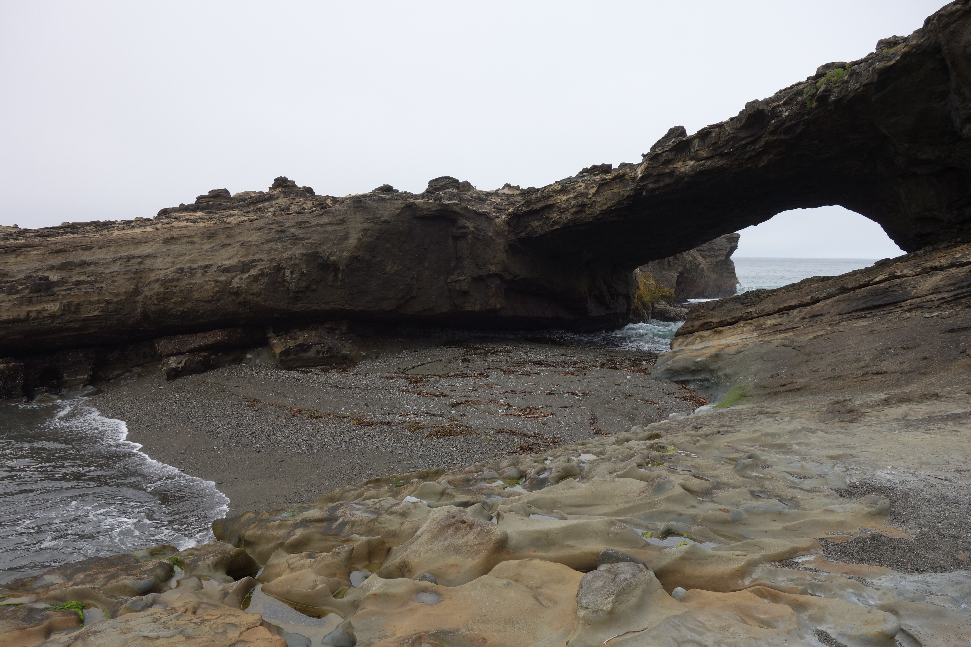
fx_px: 755
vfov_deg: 46.4
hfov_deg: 65.5
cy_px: 324
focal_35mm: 28
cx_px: 486
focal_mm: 10.4
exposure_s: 1/160
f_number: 5.6
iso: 125
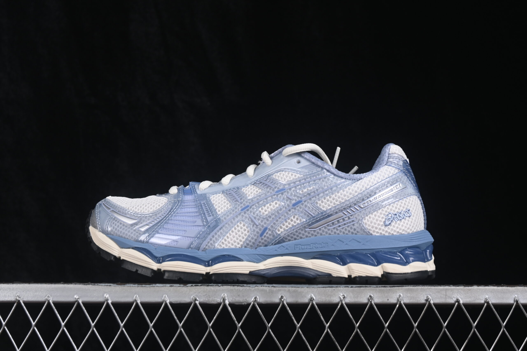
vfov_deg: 18.2
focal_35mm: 75
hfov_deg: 27.0
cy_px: 176
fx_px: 1098
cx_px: 264
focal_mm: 50
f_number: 8
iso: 160
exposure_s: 1/80
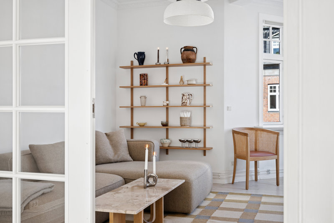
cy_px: 112
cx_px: 167
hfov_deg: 49.6
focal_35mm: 39
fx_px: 362
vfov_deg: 34.2
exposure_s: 1/50
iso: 160
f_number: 5.6
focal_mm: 39
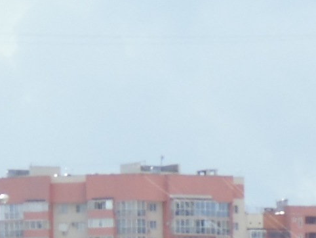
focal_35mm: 570
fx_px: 5206
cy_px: 257
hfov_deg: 3.4
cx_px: -363
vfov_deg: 2.6
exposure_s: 1/400
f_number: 4.5
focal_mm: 19
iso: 80
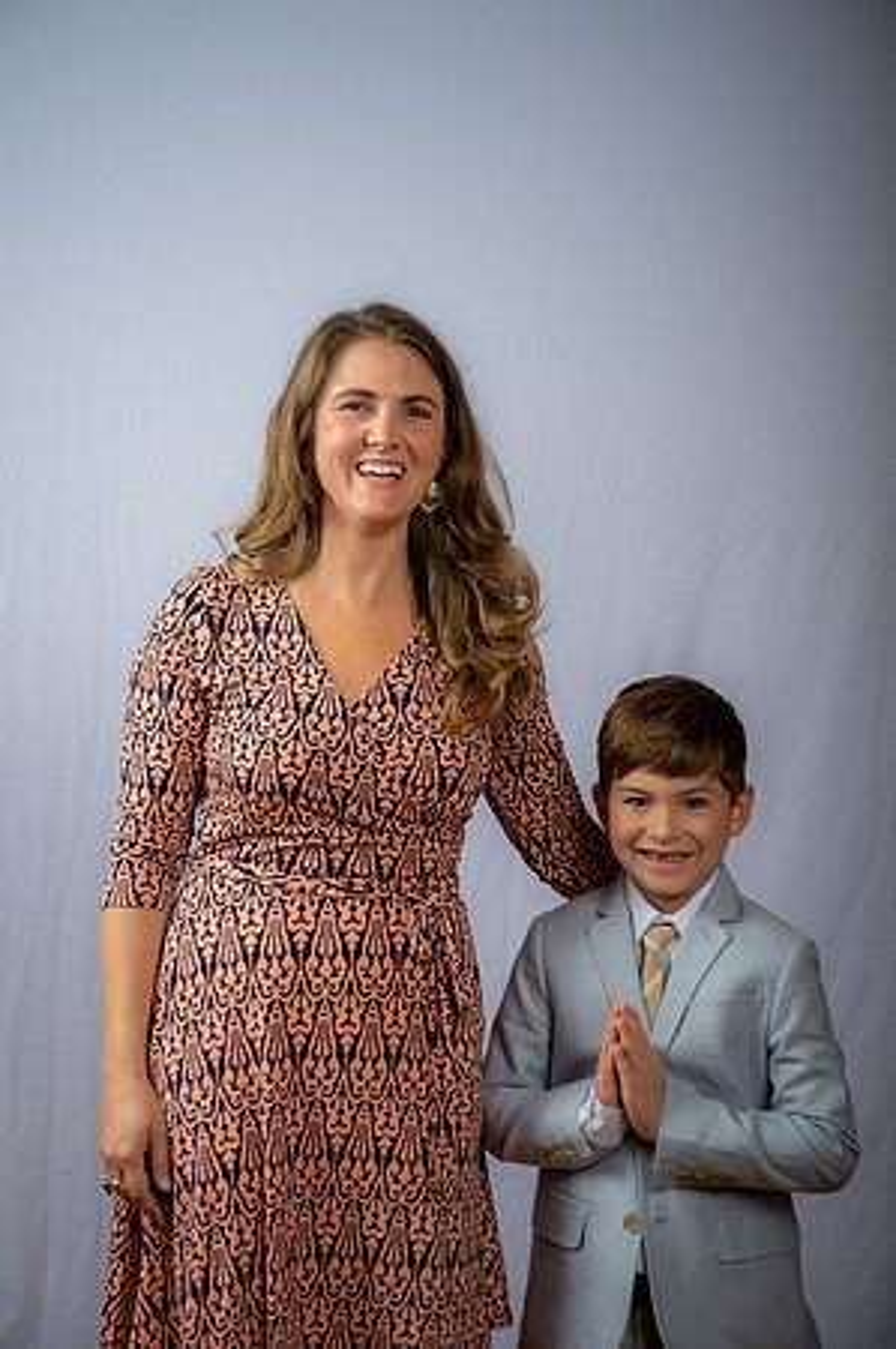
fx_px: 2619
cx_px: 448
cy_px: 674
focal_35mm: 70
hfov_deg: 19.4
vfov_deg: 28.9
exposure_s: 1/200
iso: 250
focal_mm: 70
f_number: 6.3
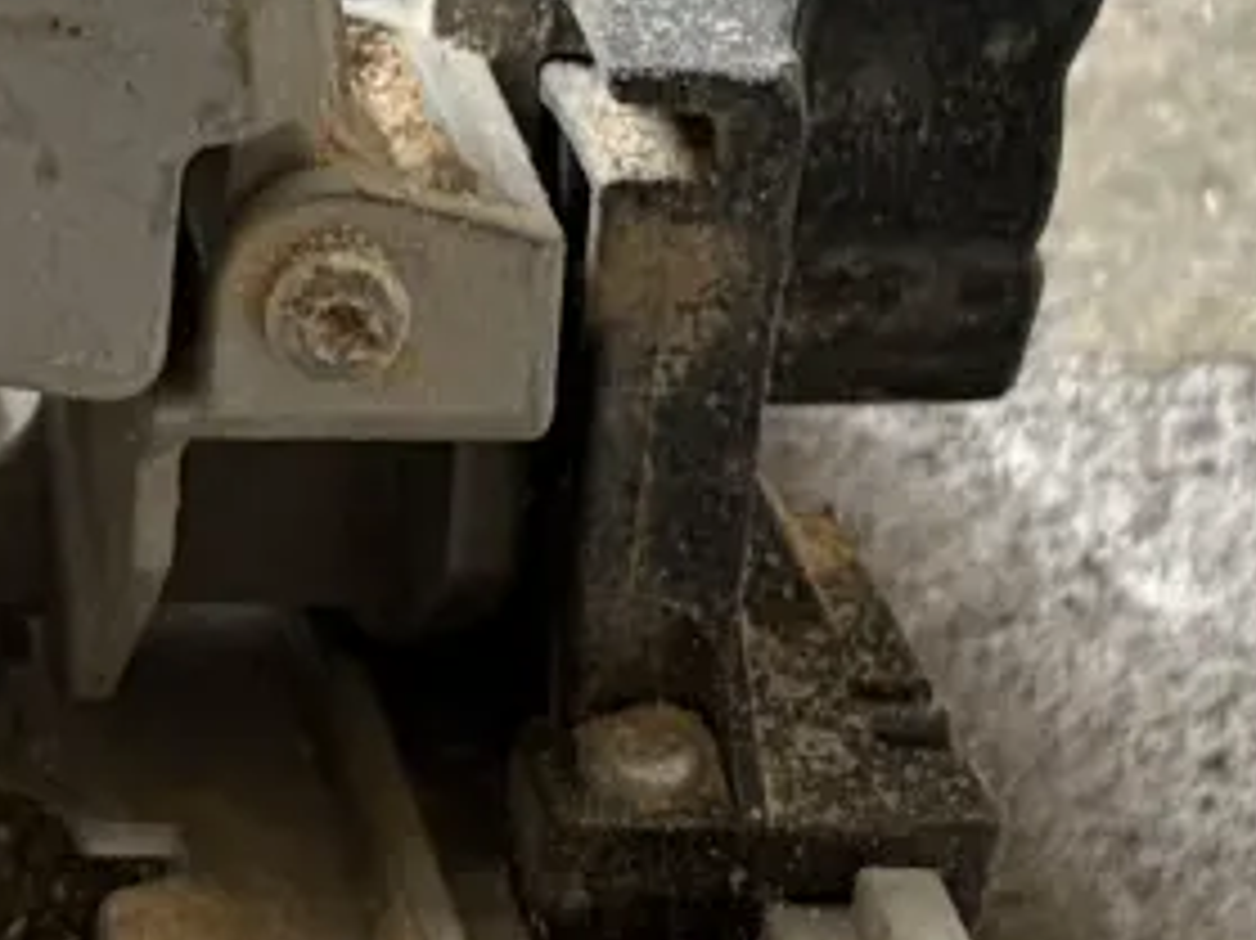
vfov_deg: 8.3
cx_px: -405
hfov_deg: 10.8
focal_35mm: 179
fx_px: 6492
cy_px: 333
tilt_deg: -45.6
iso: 250
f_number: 1.6
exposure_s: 1/50
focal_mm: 5.96
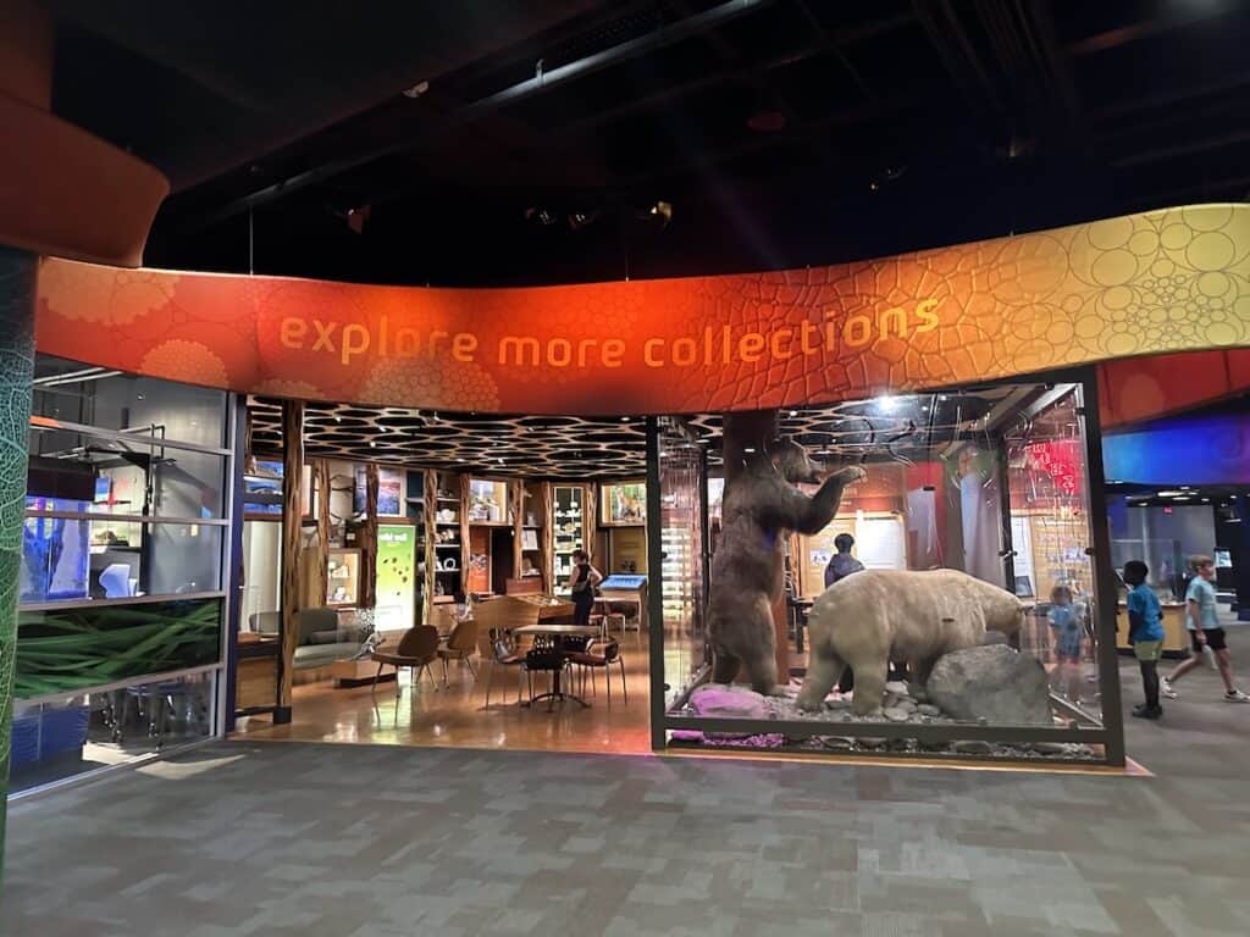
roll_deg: +0.8
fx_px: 867
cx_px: 625
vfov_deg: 56.8
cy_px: 468
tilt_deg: +4.1
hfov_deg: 71.6
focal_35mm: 24
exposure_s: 1/59
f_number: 1.78
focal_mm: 6.86
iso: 800
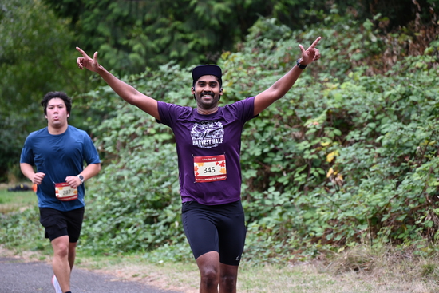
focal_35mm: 200
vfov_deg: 6.9
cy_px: 146
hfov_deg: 10.3
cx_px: 220
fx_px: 2439
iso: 450
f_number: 6.3
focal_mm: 200
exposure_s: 1/250
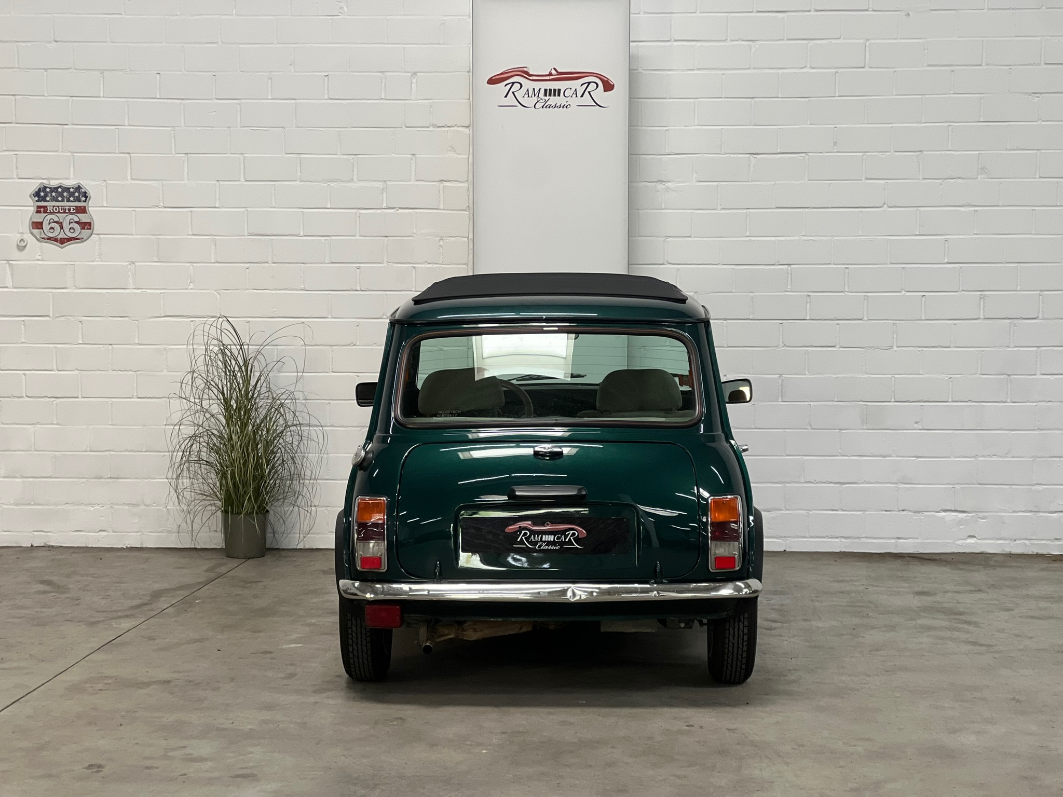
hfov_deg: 25.3
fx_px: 2365
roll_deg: -0.1
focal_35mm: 77
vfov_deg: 19.1
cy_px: 398
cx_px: 532
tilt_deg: -5.0
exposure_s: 1/33
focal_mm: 9
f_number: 2.8
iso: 200
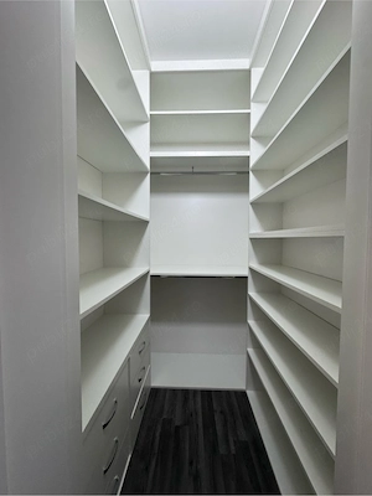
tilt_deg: -1.7
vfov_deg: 102.1
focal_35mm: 14
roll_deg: +0.3
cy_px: 248
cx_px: 186
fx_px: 201
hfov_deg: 85.7
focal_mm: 2.22
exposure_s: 1/100
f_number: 2.2
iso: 200
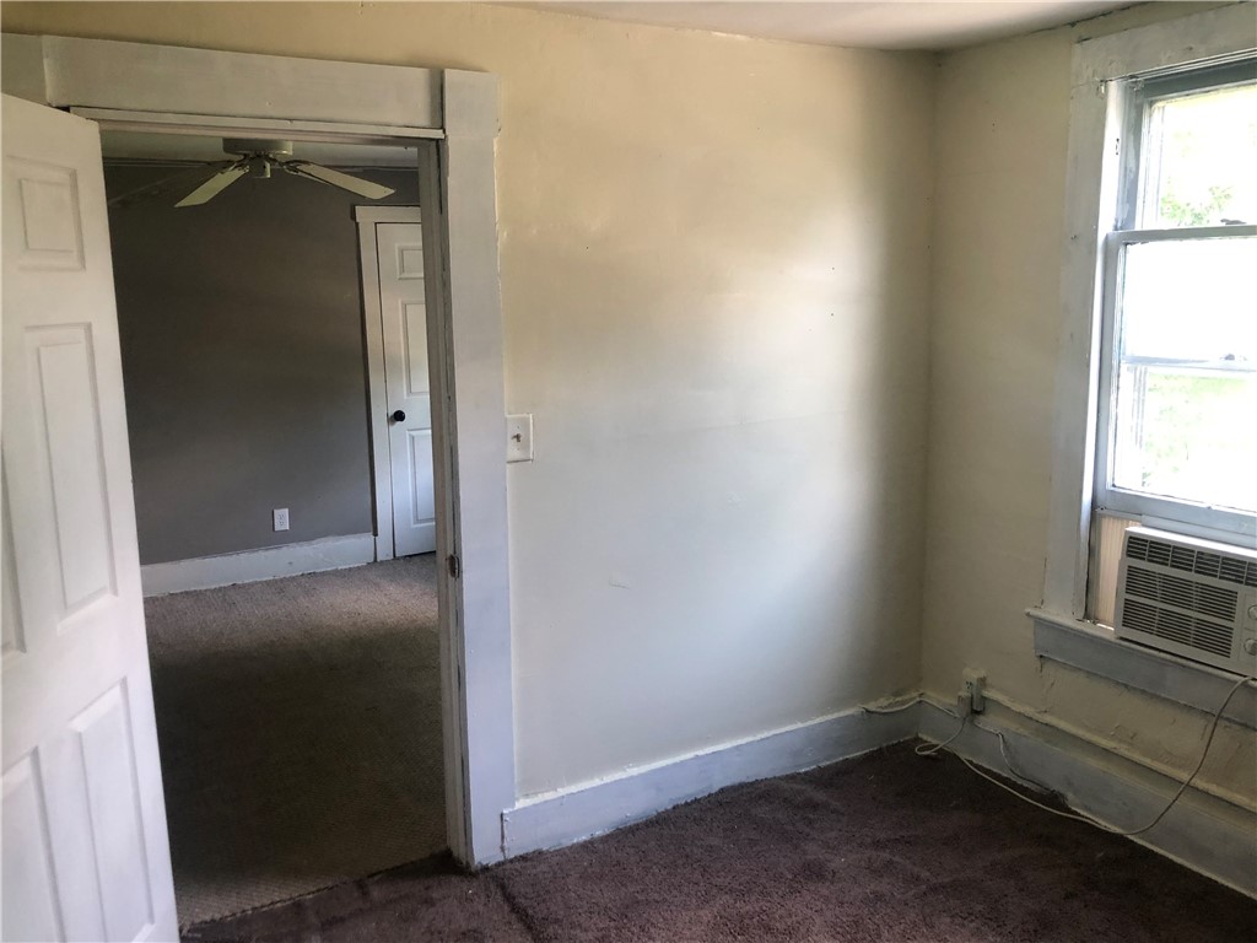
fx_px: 1017
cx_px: 628
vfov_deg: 49.7
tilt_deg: -7.7
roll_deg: +1.1
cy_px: 472
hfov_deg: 63.4
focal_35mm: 28
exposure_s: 1/30
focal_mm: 3.99
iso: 32
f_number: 1.8
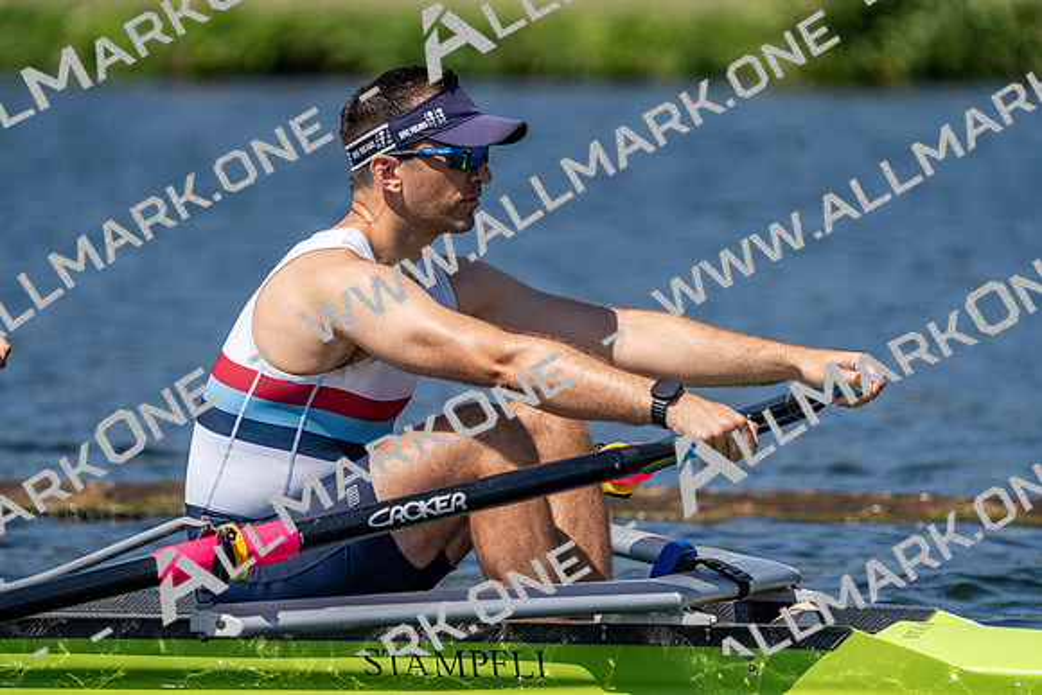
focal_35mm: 448
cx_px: 521
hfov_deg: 4.6
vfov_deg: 3.1
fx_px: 12970
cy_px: 348
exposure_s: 1/2000
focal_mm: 448
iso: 250
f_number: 6.3
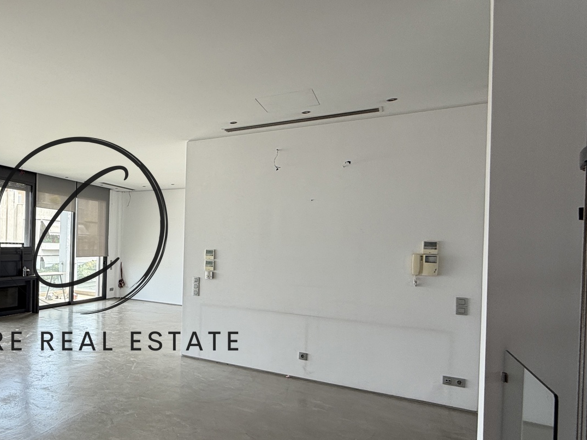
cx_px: 89
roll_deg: -1.9
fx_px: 424
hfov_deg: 61.5
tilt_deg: -0.7
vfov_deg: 54.8
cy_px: 244
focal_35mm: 25
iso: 64
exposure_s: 1/121
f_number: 2.2
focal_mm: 2.22
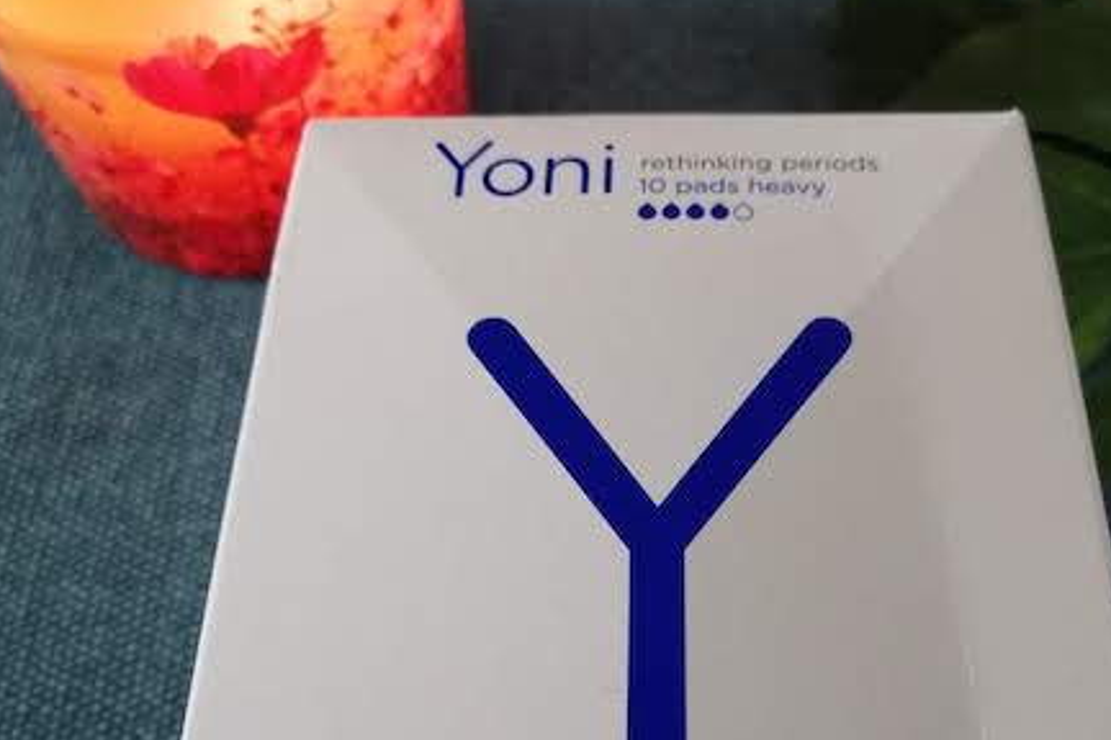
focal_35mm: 39
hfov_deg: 49.5
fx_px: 1203
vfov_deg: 33.8
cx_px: 620
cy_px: 504
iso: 320
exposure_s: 1/33.3
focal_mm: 3.88
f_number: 1.8
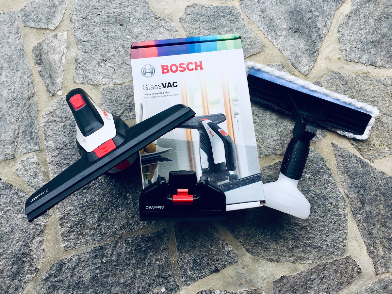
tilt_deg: -82.2
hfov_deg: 61.7
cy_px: 147
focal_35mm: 29
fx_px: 328
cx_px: 196
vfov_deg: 48.2
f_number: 2.2
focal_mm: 4.15
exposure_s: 1/894
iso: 25
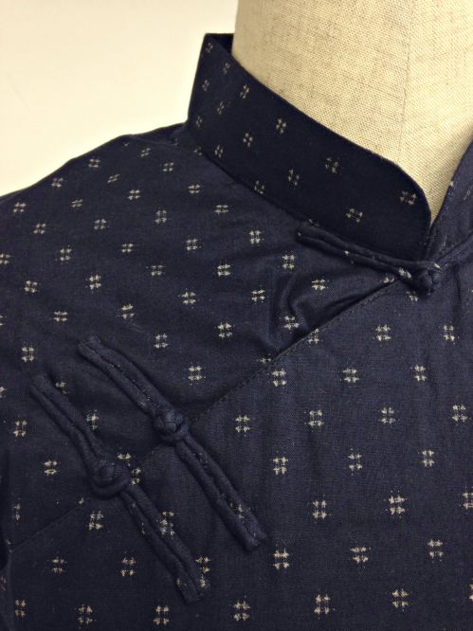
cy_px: 316
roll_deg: +1.7
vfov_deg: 55.4
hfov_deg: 42.9
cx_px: 236
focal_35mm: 33
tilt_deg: -12.8
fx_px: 602
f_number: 2.4
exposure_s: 1/20
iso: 100
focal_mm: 4.12
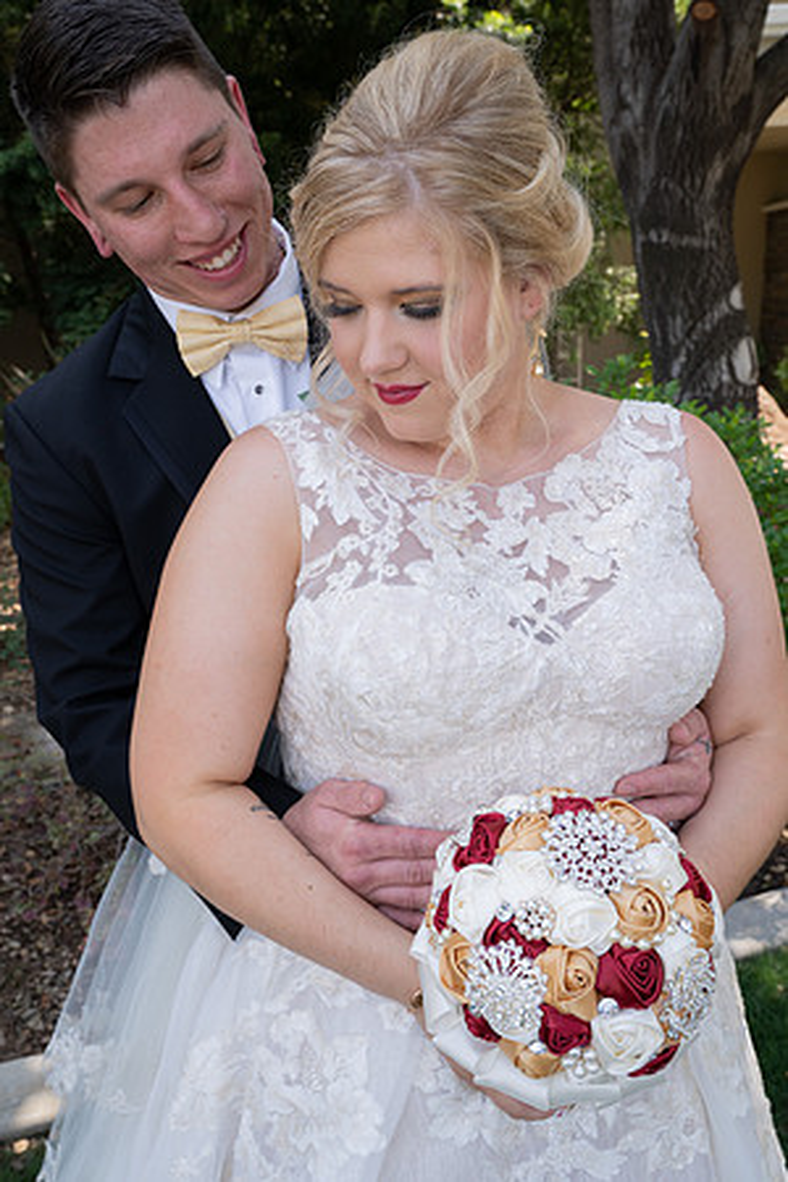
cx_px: 394
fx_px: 1051
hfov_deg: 41.1
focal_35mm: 32
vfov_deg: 58.7
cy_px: 591
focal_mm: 32
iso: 500
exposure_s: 1/125
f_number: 9
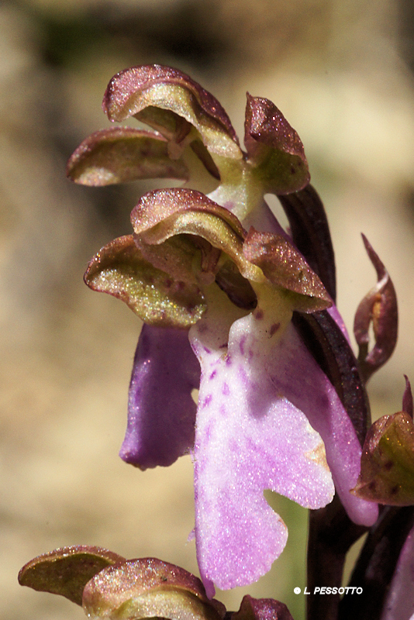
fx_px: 2327
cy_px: 310
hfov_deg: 10.2
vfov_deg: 15.2
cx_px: 207
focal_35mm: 135
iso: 800
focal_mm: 90
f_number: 22
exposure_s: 1/160
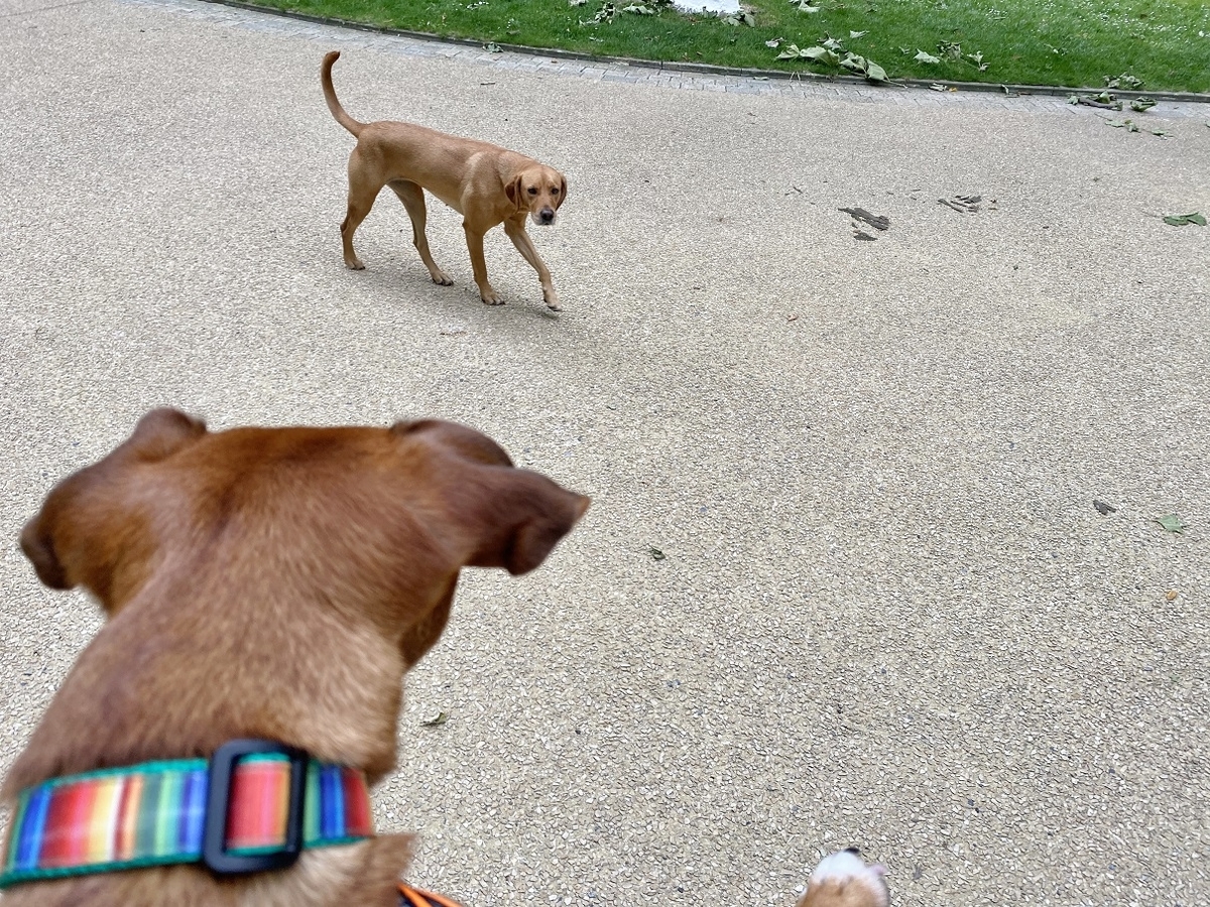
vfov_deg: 53.1
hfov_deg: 67.3
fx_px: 909
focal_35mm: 26
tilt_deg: -33.7
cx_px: 605
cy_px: 454
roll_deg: +0.5
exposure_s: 1/323
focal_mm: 4.25
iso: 32
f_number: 1.8
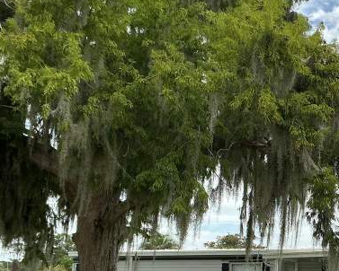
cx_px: 285
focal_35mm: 60
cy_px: 223
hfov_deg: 30.4
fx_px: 602
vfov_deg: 24.9
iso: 25
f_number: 1.8
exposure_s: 1/2320
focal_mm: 3
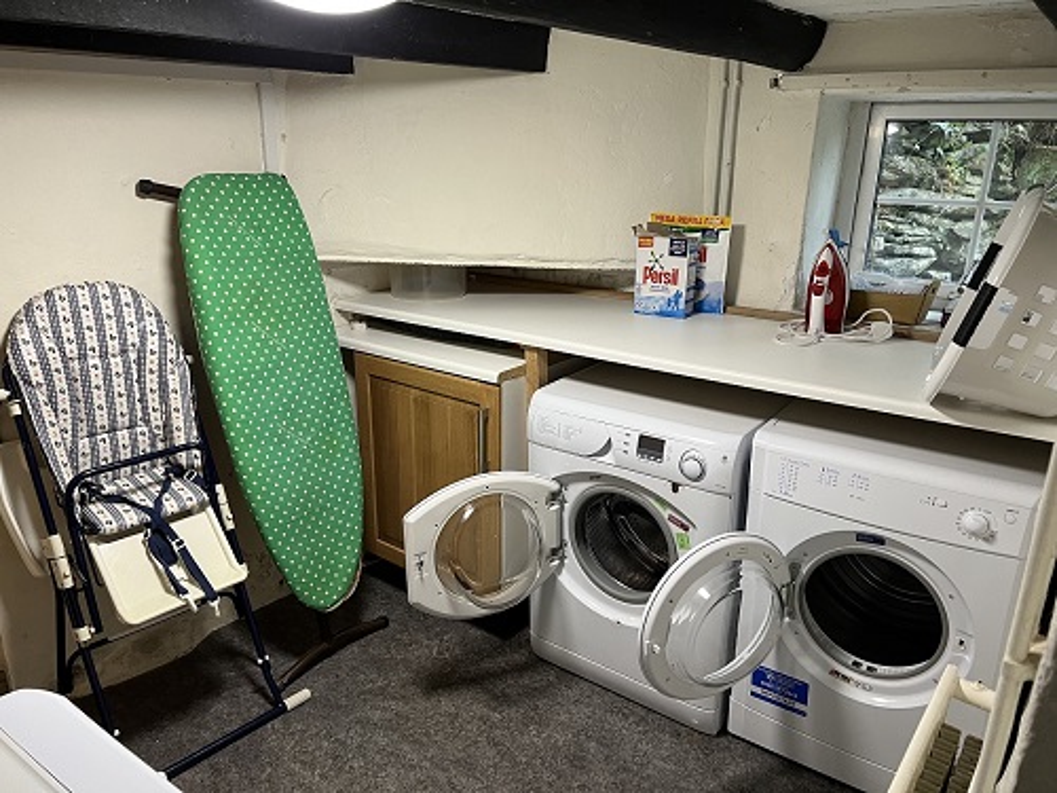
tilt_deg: -19.3
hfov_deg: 67.3
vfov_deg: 53.1
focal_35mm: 26
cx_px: 528
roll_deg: +1.3
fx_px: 794
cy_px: 396
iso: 125
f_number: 1.5
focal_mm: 5.7
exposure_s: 1/50
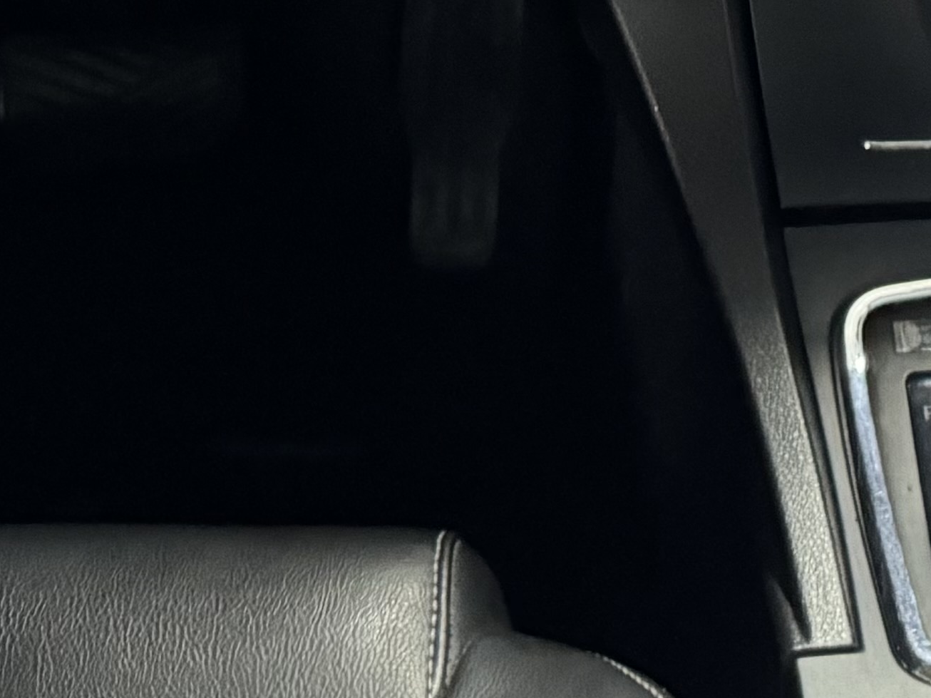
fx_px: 2823
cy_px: -618
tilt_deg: -16.4
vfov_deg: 12.6
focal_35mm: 105
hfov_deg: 18.3
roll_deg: -1.2
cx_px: 893
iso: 640
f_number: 1.78
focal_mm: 6.86
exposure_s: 1/33
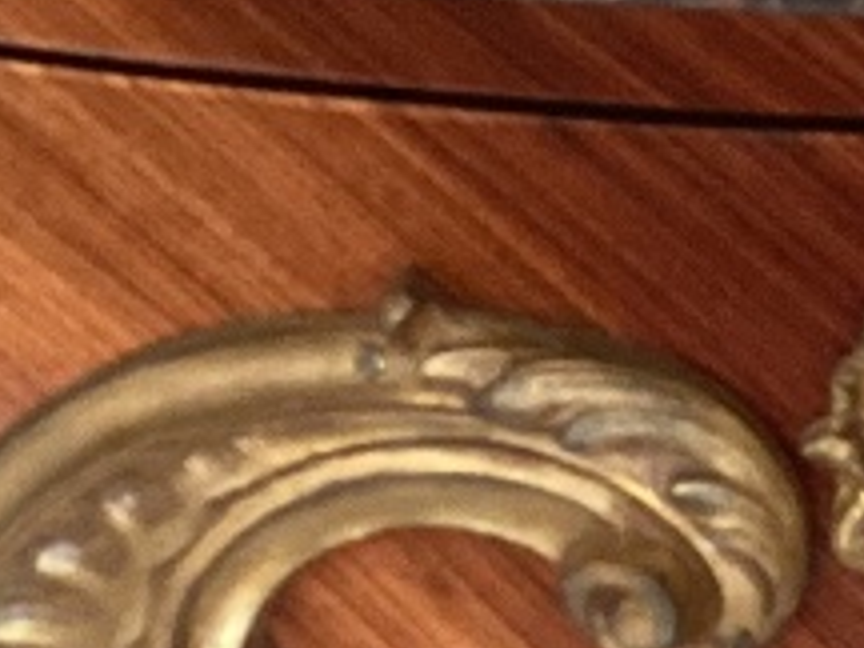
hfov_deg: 11.1
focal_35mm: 172
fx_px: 4293
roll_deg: -3.2
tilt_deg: -34.7
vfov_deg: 8.6
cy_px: 528
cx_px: 1216
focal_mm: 3.3
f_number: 2.4
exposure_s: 1/60
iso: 250
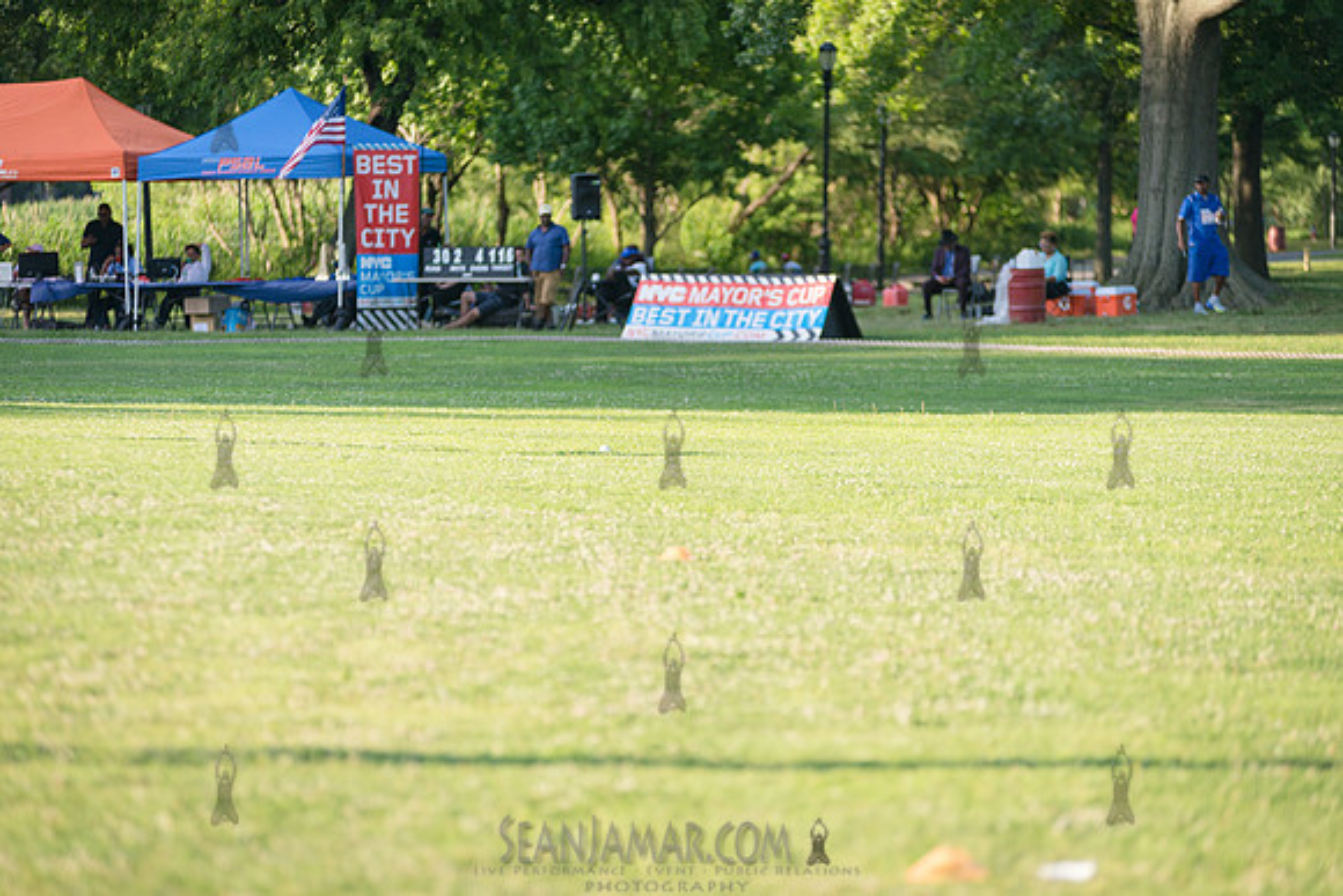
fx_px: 6903
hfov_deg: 11.1
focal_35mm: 185
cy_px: 448
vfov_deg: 7.4
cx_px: 672
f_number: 2.8
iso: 400
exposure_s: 1/2000
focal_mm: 185
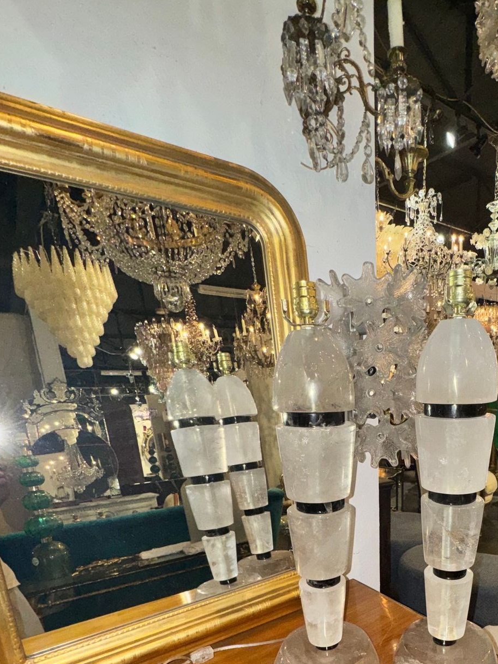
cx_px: 379
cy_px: 499
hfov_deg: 55.8
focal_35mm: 23
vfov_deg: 69.0
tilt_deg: -15.6
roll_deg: +1.0
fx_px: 441
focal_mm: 2.22
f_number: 2.2
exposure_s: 1/60
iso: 100
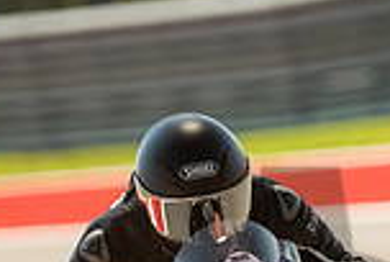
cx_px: 300
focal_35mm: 1598
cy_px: 482
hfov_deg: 1.3
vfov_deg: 0.9
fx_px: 17345
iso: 1600
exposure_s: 1/8000
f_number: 2.8
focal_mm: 280
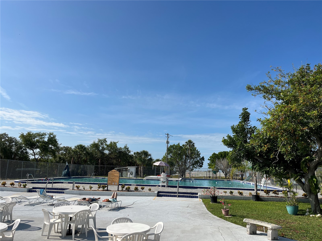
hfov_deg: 67.3
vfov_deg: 53.1
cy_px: 120
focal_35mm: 26
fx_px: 242
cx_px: 161
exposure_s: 1/3135
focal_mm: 5.1
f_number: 1.6
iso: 50
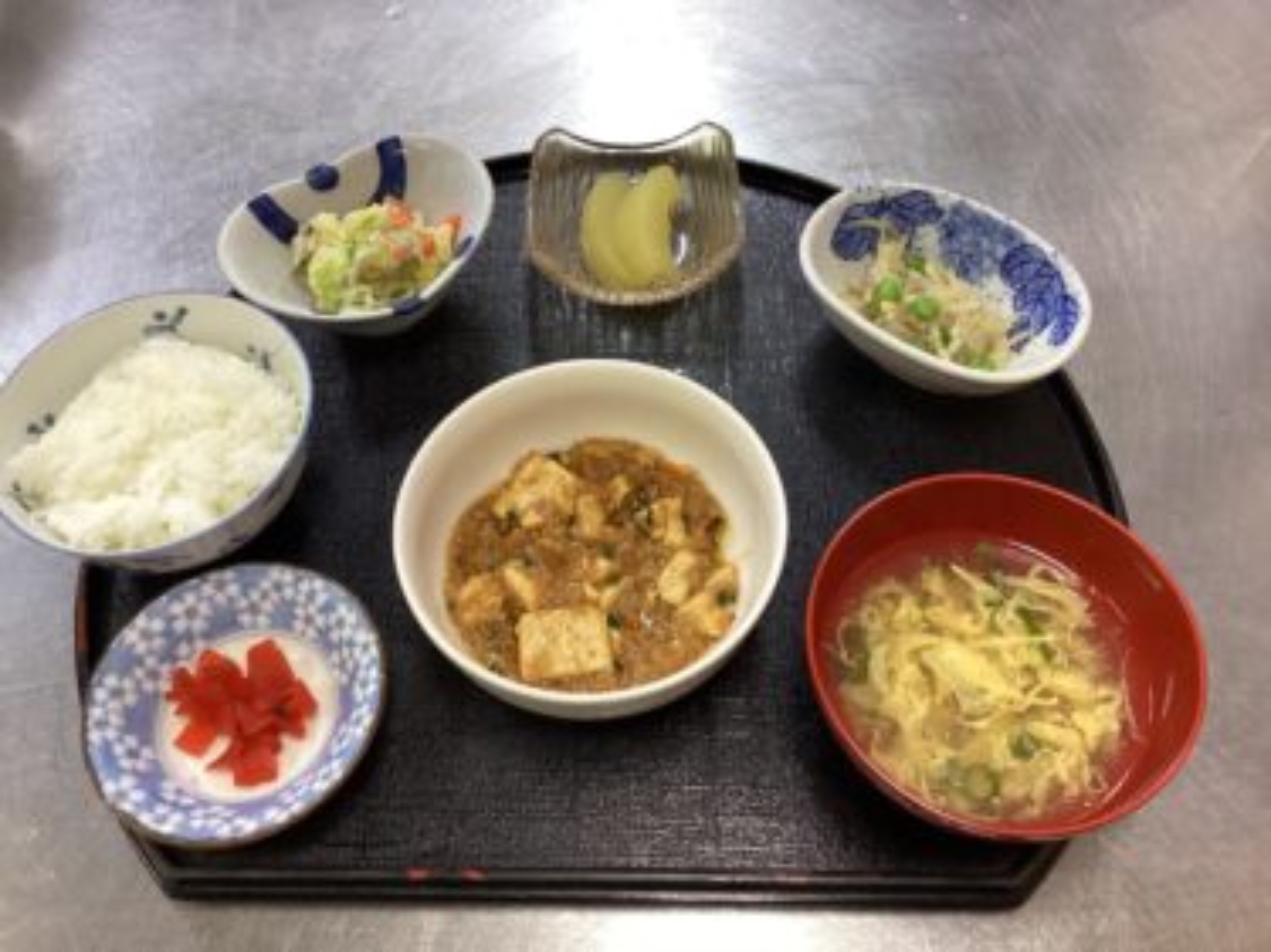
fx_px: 1138
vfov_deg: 45.4
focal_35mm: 31
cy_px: 476
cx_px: 636
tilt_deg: -57.0
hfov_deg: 58.4
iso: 160
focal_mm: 3.3
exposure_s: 1/50
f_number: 2.4
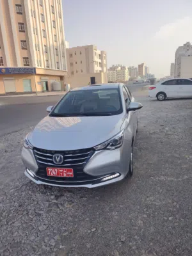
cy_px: 128
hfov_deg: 56.8
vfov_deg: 71.6
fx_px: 177
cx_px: 96
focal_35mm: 24
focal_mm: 5.25
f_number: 1.75
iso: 100
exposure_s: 1/417
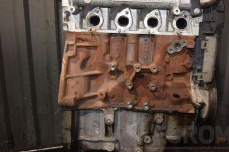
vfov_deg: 27.5
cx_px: 143
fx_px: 310
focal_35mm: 49
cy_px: 56
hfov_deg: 40.3
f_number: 5
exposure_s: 1/60
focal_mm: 21
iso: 800
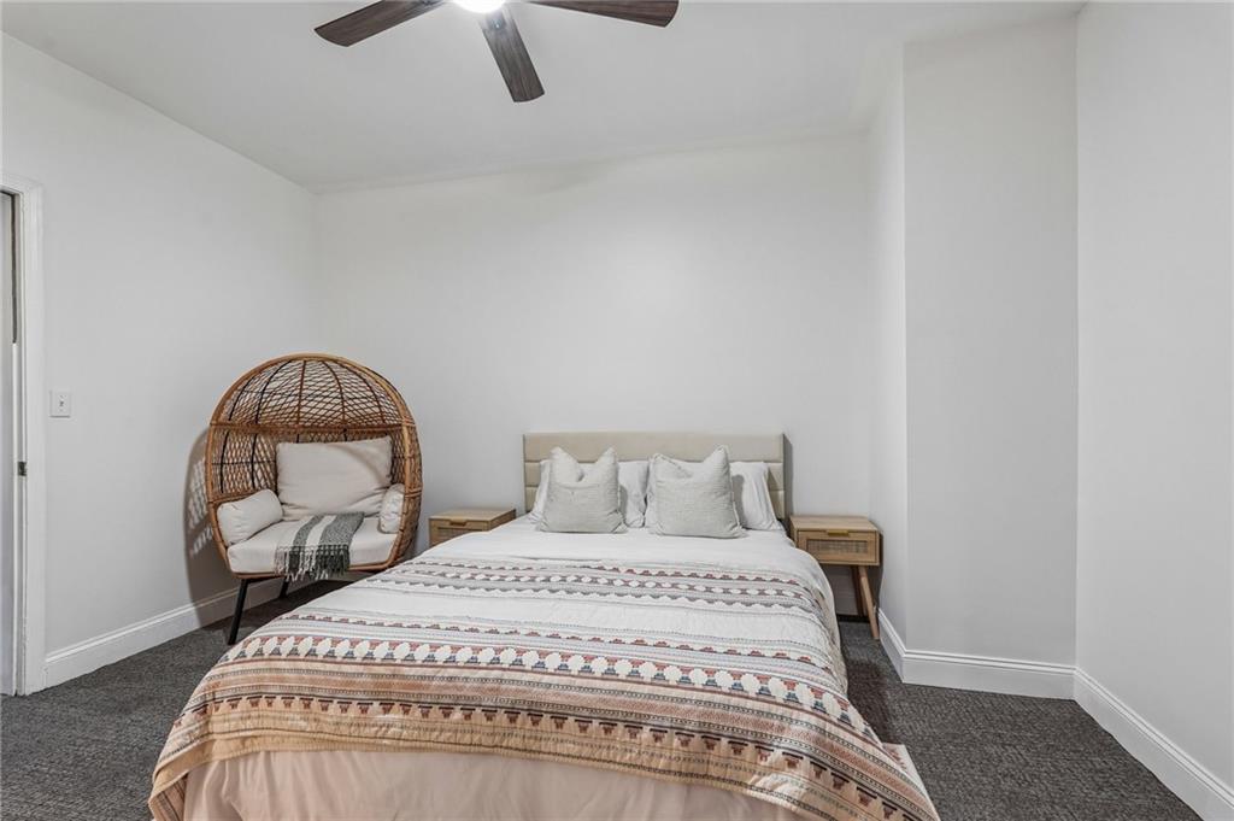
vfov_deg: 73.7
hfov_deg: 96.8
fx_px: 548
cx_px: 617
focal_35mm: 16
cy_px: 410
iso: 800
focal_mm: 16
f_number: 8
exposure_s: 1/6
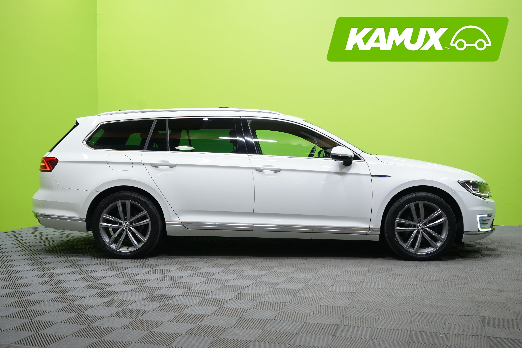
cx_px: 261
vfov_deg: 35.1
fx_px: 551
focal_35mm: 38
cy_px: 174
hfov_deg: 50.7
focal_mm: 38
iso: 640
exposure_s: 1/20
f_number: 5
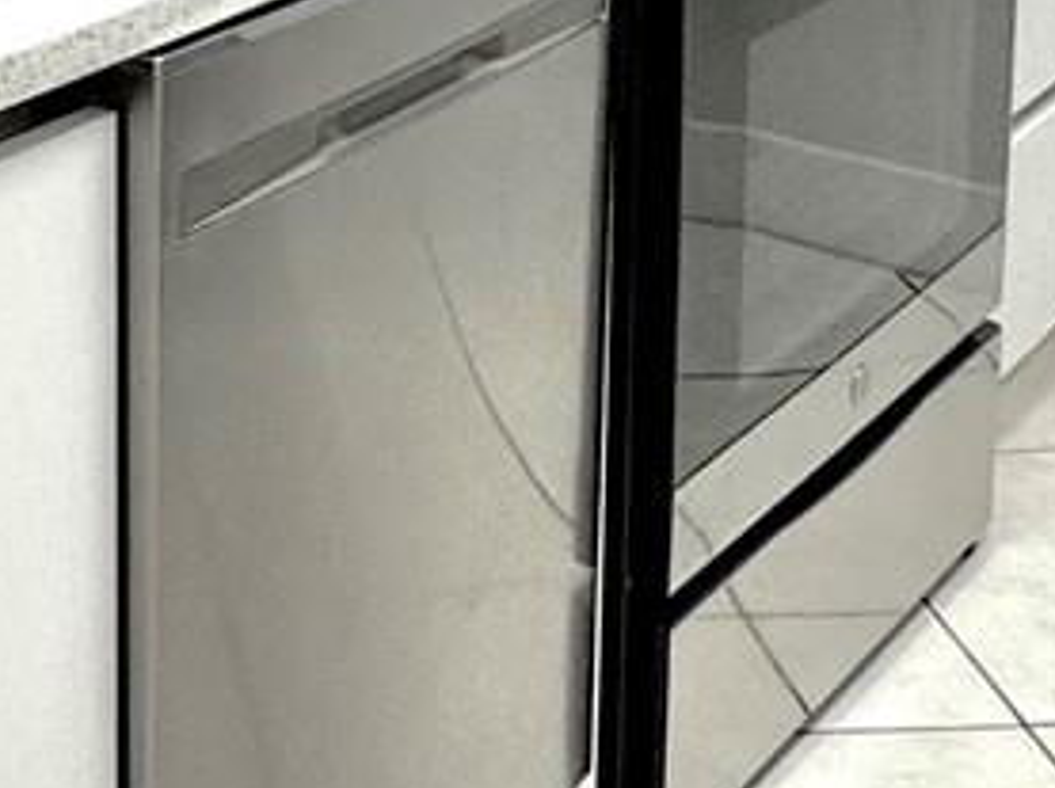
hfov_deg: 22.9
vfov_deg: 16.4
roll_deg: +0.6
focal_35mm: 81
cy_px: -438
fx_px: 2465
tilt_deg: -8.6
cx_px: -80
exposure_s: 1/120
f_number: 2.2
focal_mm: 2.22
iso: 125
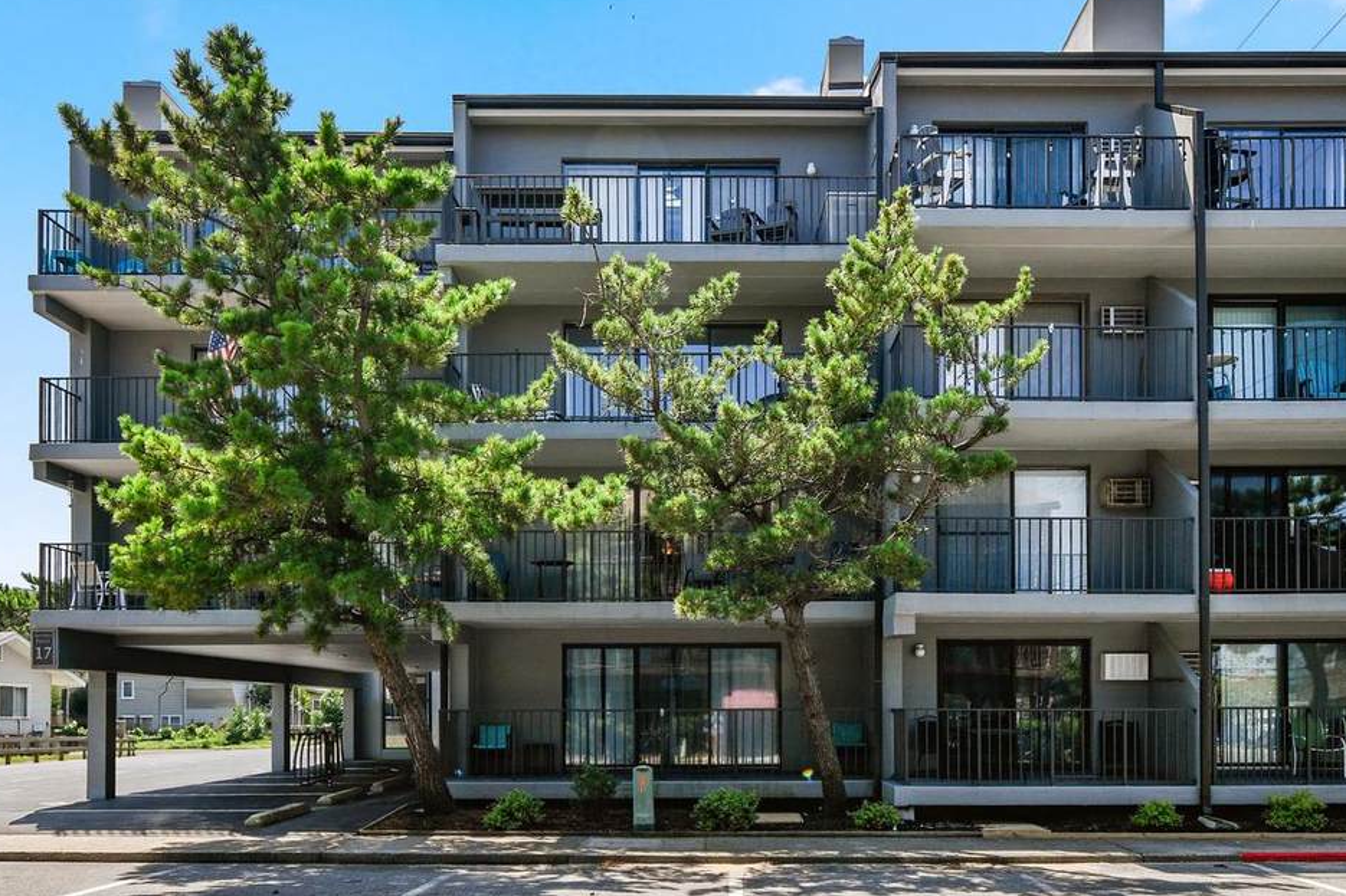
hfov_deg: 69.3
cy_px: 431
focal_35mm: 26
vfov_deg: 49.5
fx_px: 972
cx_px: 718
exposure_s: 1/250
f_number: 8
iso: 100
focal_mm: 13
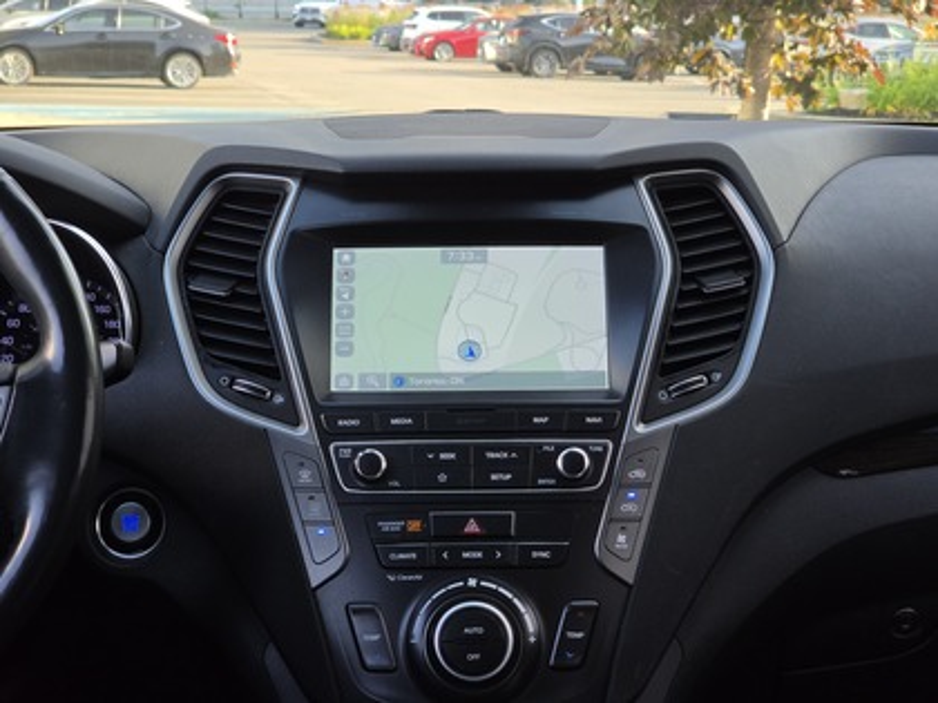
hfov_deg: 28.2
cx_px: 469
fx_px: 1870
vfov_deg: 21.3
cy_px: 352
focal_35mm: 69
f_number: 2.4
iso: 40
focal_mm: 7
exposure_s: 1/120
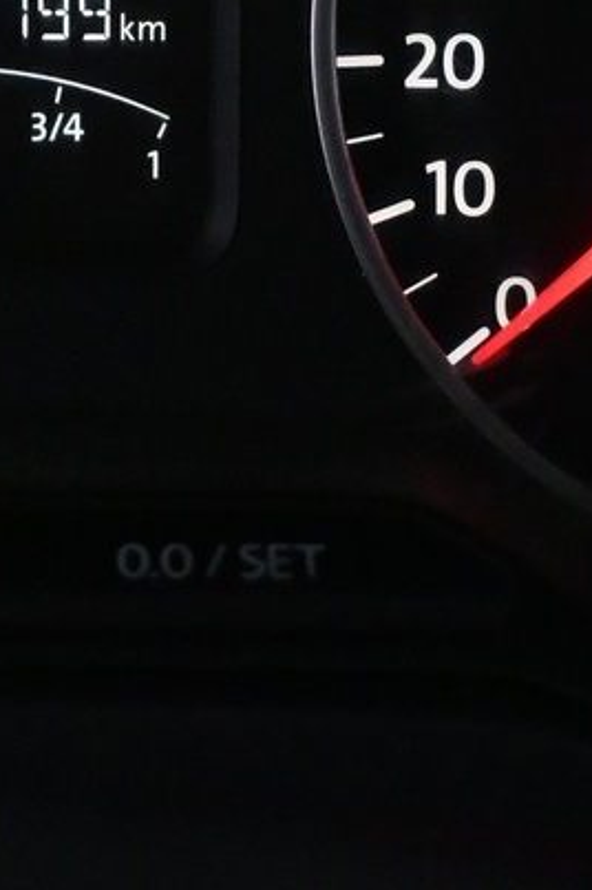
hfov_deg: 7.8
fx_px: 4324
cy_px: -298
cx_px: -71
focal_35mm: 175
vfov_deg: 11.4
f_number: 4.8
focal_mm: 29
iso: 5600
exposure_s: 1/125
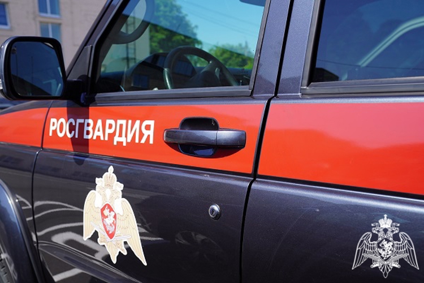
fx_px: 389
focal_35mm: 33
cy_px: 142
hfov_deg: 57.2
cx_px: 212
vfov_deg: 40.0
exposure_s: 1/320
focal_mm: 33
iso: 100
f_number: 5
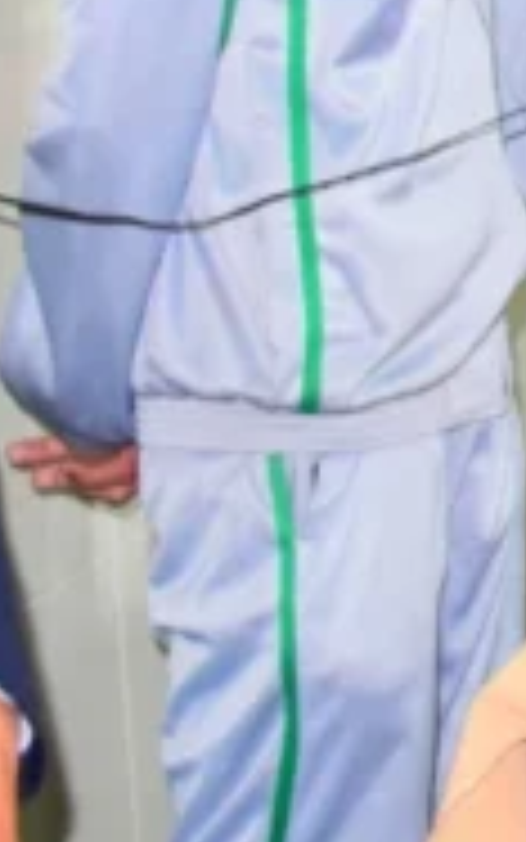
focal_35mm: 151
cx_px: 1623
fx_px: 3461
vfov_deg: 13.5
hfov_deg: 7.5
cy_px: -126
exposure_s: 1/60
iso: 900
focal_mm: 24
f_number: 3.8
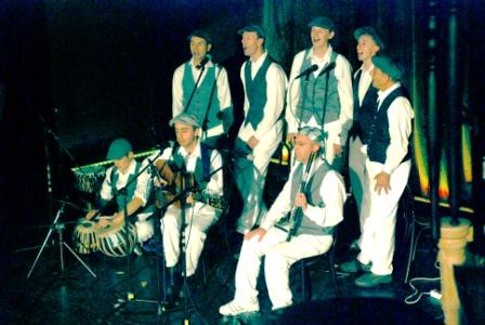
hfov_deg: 21.9
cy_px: 162
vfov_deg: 14.8
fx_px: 1255
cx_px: 242
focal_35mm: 93
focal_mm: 62
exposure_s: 1/60
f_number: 5.6
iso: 800
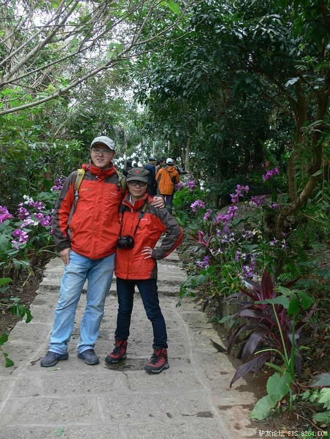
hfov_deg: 40.7
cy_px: 220
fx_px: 445
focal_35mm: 35
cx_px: 165
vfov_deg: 52.6
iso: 80
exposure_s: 1/50
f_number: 2.8
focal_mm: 7.4
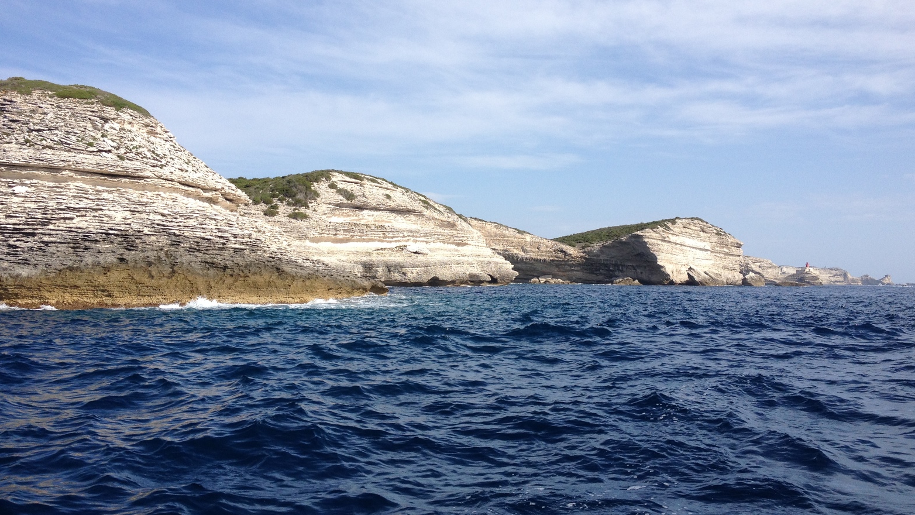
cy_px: 211
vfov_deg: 30.4
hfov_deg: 51.6
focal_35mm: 39
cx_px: 467
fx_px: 946
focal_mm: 4.28
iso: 64
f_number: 2.4
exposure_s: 1/1972
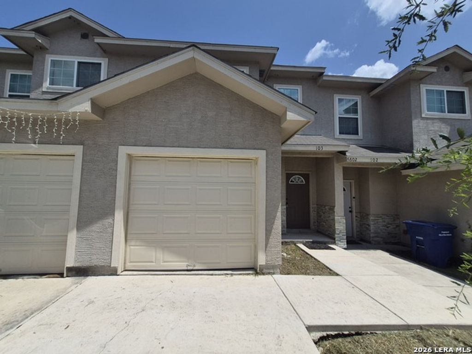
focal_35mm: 13
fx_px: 177
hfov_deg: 106.2
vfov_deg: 89.9
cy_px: 177
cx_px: 236
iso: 40
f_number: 2.2
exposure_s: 1/3400
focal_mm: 1.74
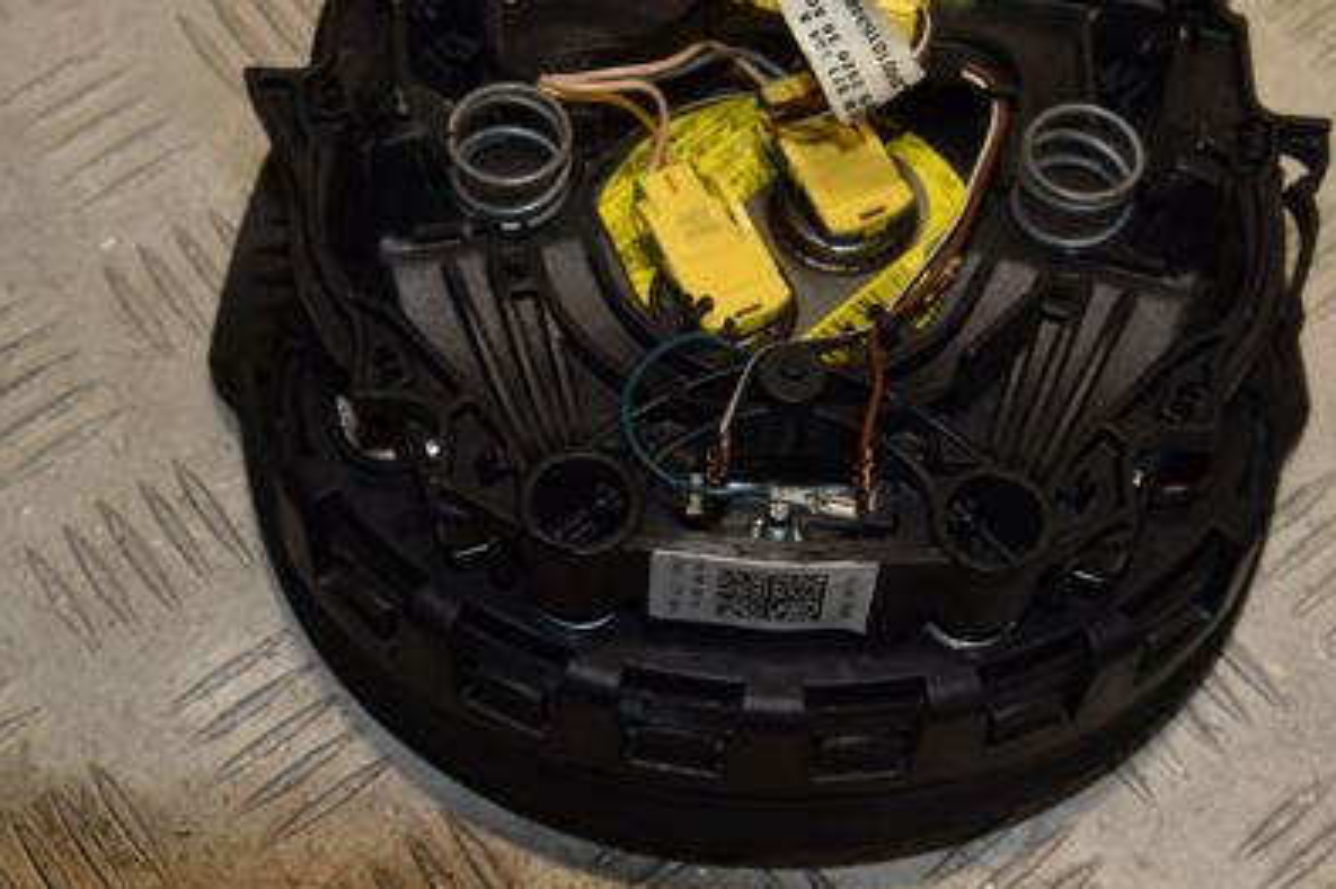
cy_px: 341
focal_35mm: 68
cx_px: 700
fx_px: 2522
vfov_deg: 20.0
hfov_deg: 29.7
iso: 800
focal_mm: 28
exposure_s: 1/200
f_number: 8
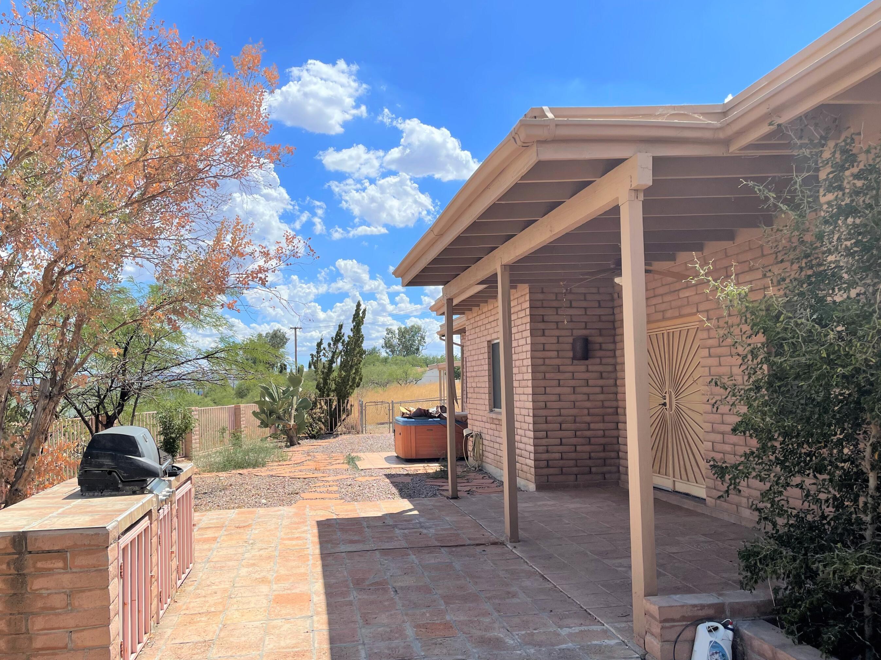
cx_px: 402
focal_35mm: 29
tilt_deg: +3.2
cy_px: 351
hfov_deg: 61.6
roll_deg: +0.5
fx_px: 738
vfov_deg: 48.2
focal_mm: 5.1
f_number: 1.6
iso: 32
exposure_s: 1/3788
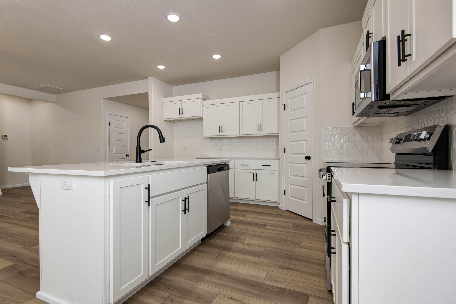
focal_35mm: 16
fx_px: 203
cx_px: 228
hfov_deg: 96.7
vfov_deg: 73.8
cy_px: 152
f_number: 6.3
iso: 125
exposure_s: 1/60
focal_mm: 16
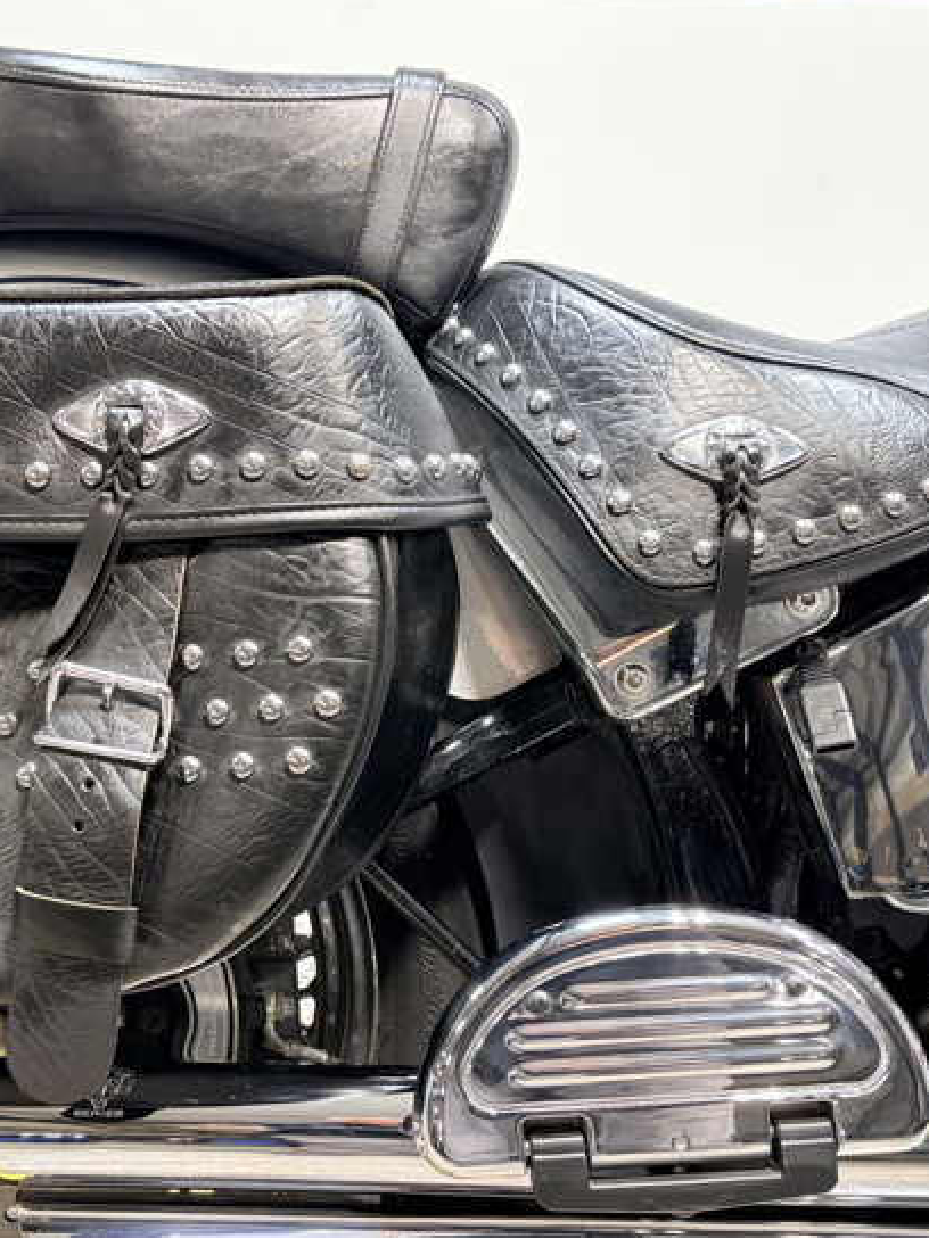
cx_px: 247
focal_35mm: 51
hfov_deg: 28.2
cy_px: 683
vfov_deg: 37.5
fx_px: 1825
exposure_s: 1/120
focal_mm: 5.96
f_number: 1.6
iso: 100
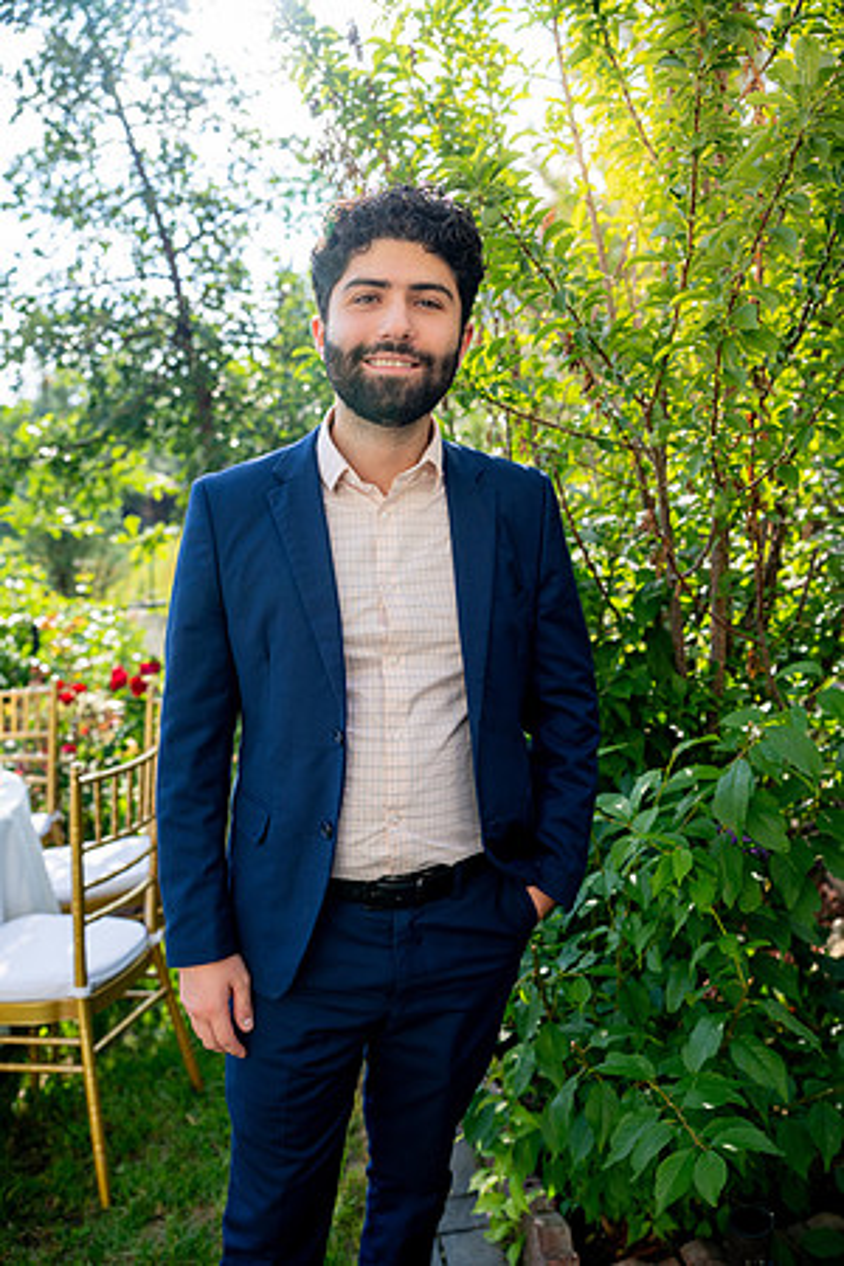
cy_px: 633
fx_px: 985
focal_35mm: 28
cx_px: 422
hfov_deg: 46.4
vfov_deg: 65.5
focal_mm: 28
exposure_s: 1/1250
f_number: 2.8
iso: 250
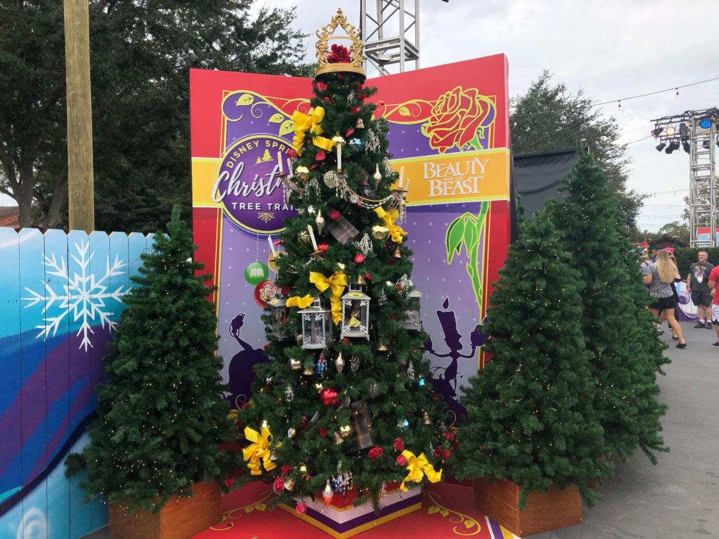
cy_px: 270
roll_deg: +0.7
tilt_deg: -1.9
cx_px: 360
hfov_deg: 63.4
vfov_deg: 49.7
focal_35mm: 28
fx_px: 582
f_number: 1.8
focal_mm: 3.99
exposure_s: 1/3003
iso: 20
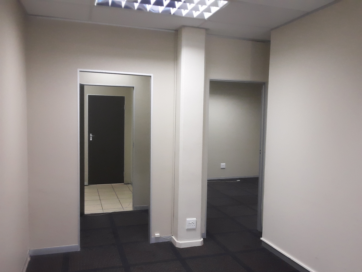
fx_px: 314
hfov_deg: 60.0
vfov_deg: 46.8
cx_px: 181
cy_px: 136
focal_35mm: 30
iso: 160
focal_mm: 2.2
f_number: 1.9
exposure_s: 1/50
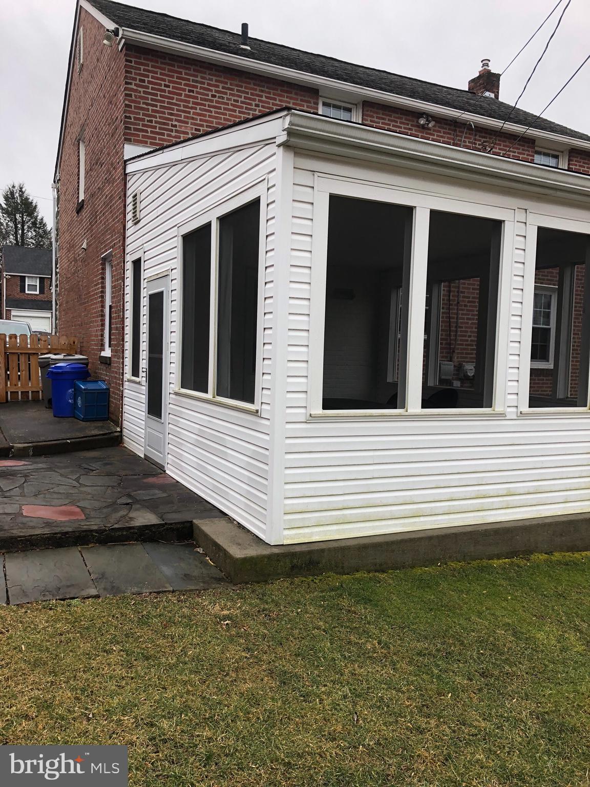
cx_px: 295
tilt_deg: -3.2
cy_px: 394
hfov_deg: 49.7
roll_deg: -2.2
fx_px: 636
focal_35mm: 28
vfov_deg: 63.4
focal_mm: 3.99
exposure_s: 1/120
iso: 32
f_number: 1.8
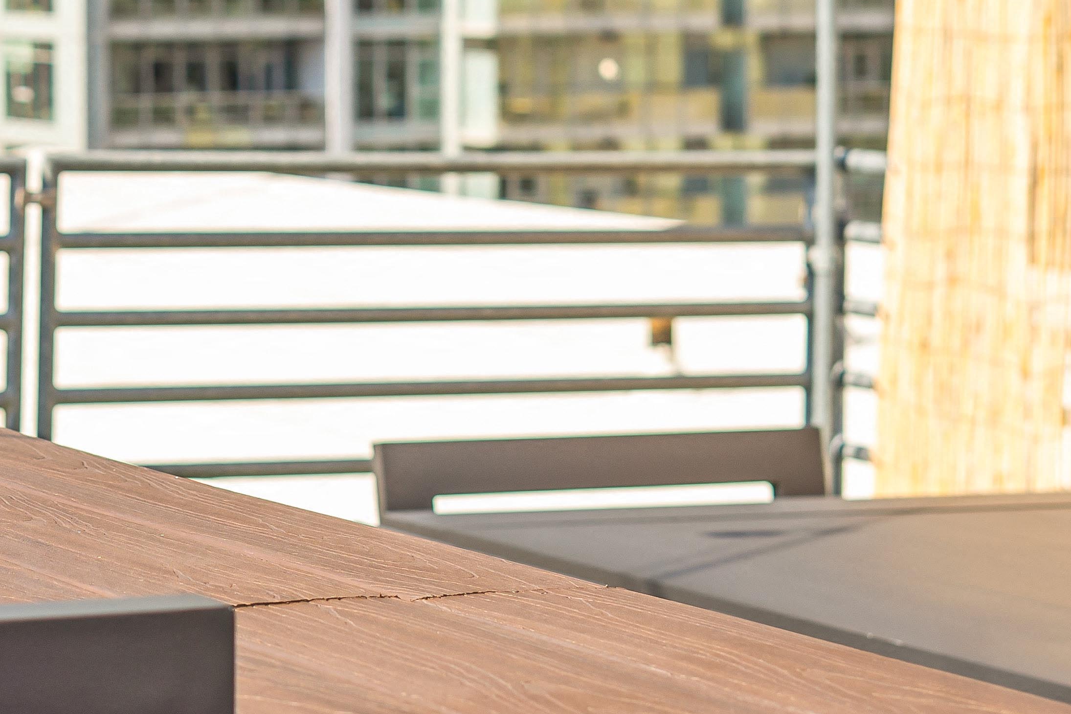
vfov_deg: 9.9
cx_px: -67
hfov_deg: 14.7
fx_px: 4075
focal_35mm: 137
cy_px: 29
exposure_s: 1/500
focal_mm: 50
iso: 64
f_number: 4.5
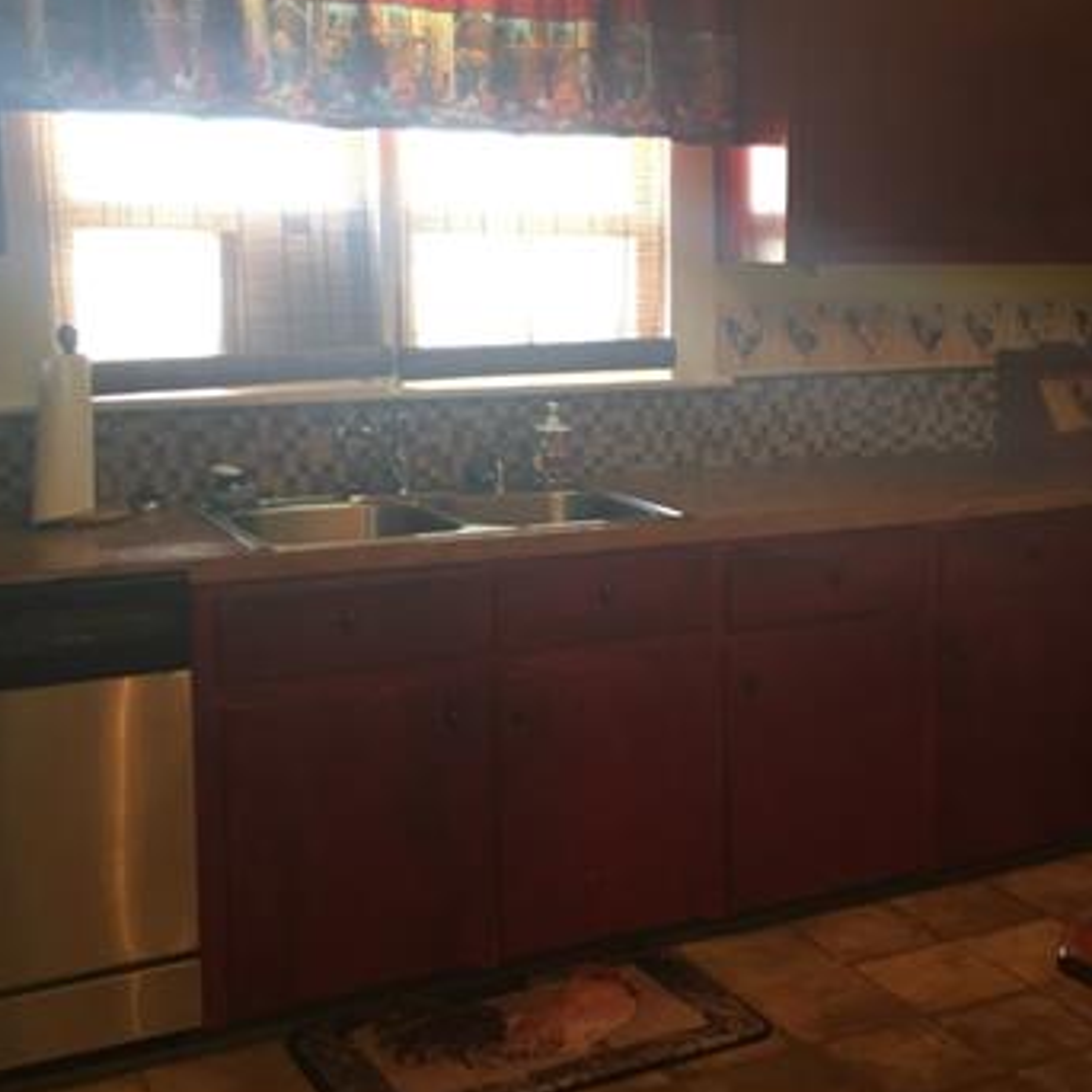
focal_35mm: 48
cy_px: 508
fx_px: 1713
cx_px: 789
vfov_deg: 35.3
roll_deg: -0.1
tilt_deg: -7.5
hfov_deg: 34.8
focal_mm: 4.15
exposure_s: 1/17
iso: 80
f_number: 2.2
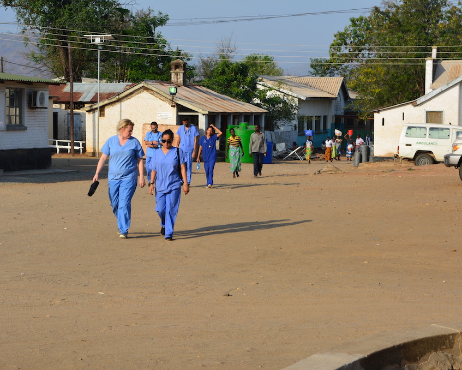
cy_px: 185
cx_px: 212
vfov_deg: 16.4
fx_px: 1280
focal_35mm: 94
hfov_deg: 20.5
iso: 100
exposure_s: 1/125
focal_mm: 55
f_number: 11
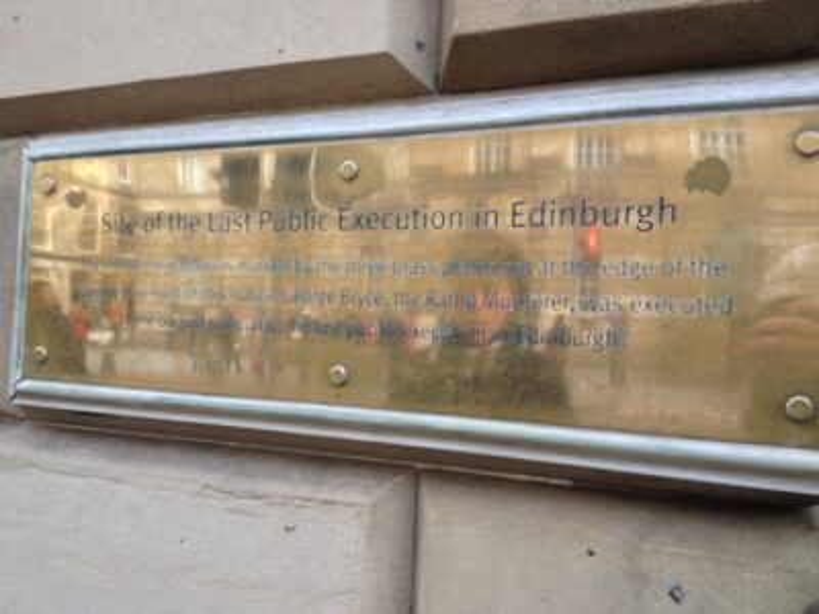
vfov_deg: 40.7
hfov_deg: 52.6
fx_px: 828
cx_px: 410
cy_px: 307
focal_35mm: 35
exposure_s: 1/120
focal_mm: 4.28
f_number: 2.4
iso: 64
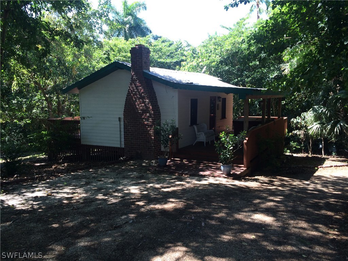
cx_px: 174
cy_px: 130
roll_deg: +0.7
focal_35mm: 29
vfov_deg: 48.2
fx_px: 292
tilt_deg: -7.8
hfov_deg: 61.7
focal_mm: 4.15
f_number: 2.2
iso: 32
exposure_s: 1/204
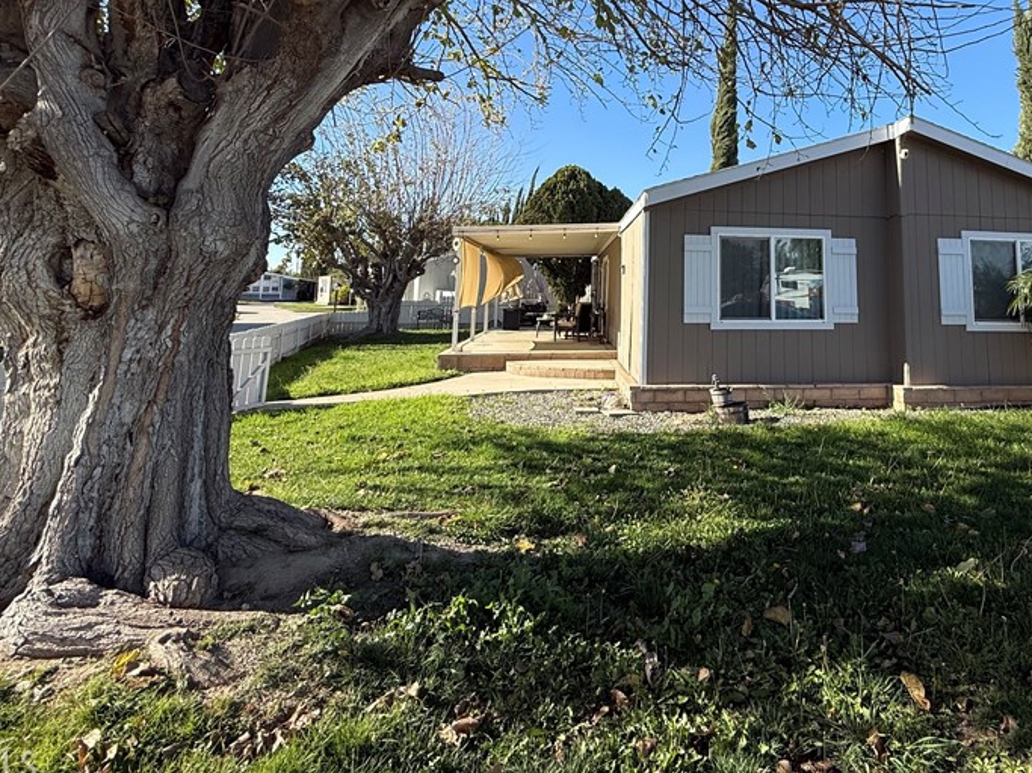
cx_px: 678
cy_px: 207
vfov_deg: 60.5
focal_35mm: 21
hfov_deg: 76.8
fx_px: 626
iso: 50
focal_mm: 2.22
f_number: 2.2
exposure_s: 1/1033
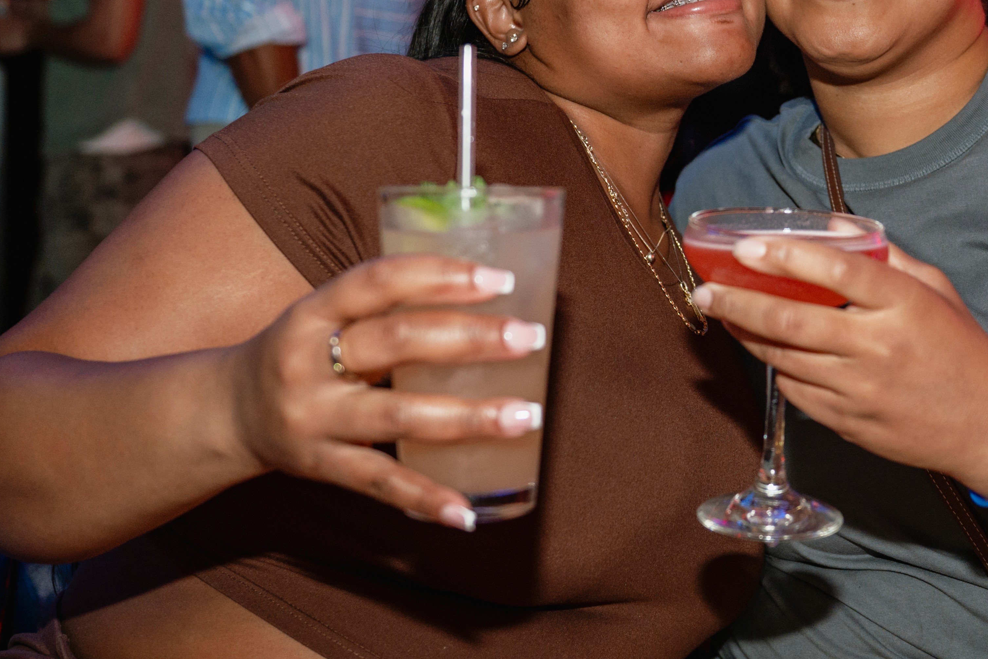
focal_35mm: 70
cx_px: 759
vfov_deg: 19.2
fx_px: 1921
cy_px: 122
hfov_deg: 28.4
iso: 800
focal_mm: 35
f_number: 2.8
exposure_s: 1/50
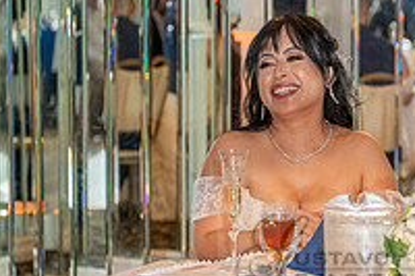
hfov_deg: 10.1
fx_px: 2338
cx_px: 398
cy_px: 252
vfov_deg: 6.7
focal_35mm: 203
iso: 640
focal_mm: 70
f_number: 2.8
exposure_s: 1/160
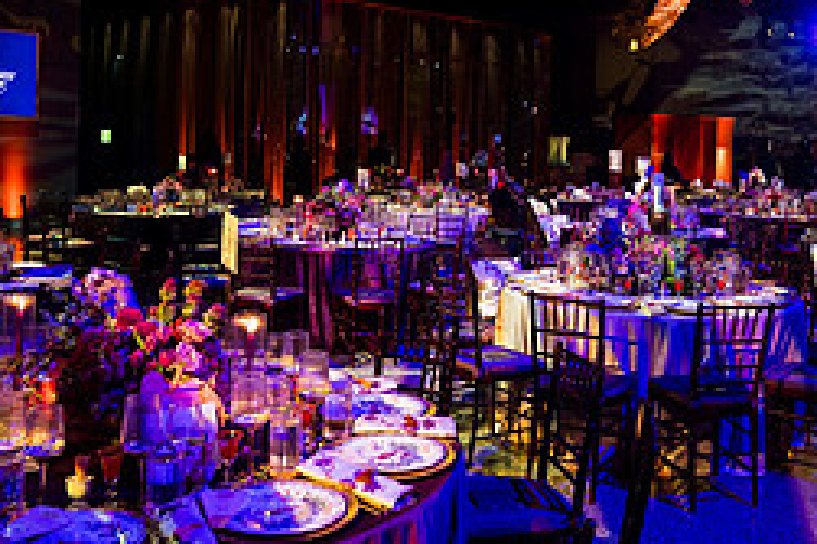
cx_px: 436
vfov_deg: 35.9
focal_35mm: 37
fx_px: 839
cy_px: 275
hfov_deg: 51.9
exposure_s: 1/100
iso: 360
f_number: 2.5
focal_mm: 16
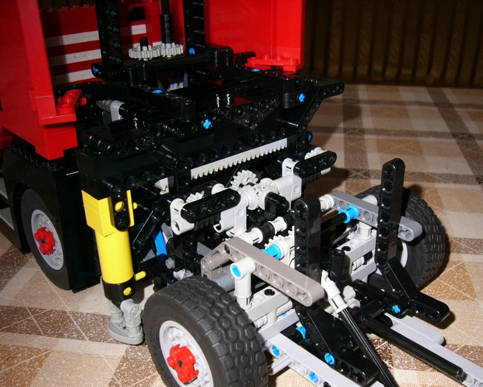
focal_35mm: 37
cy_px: 196
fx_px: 529
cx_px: 259
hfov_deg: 49.0
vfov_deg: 40.1
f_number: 2.8
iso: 100
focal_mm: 5.8
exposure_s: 1/60
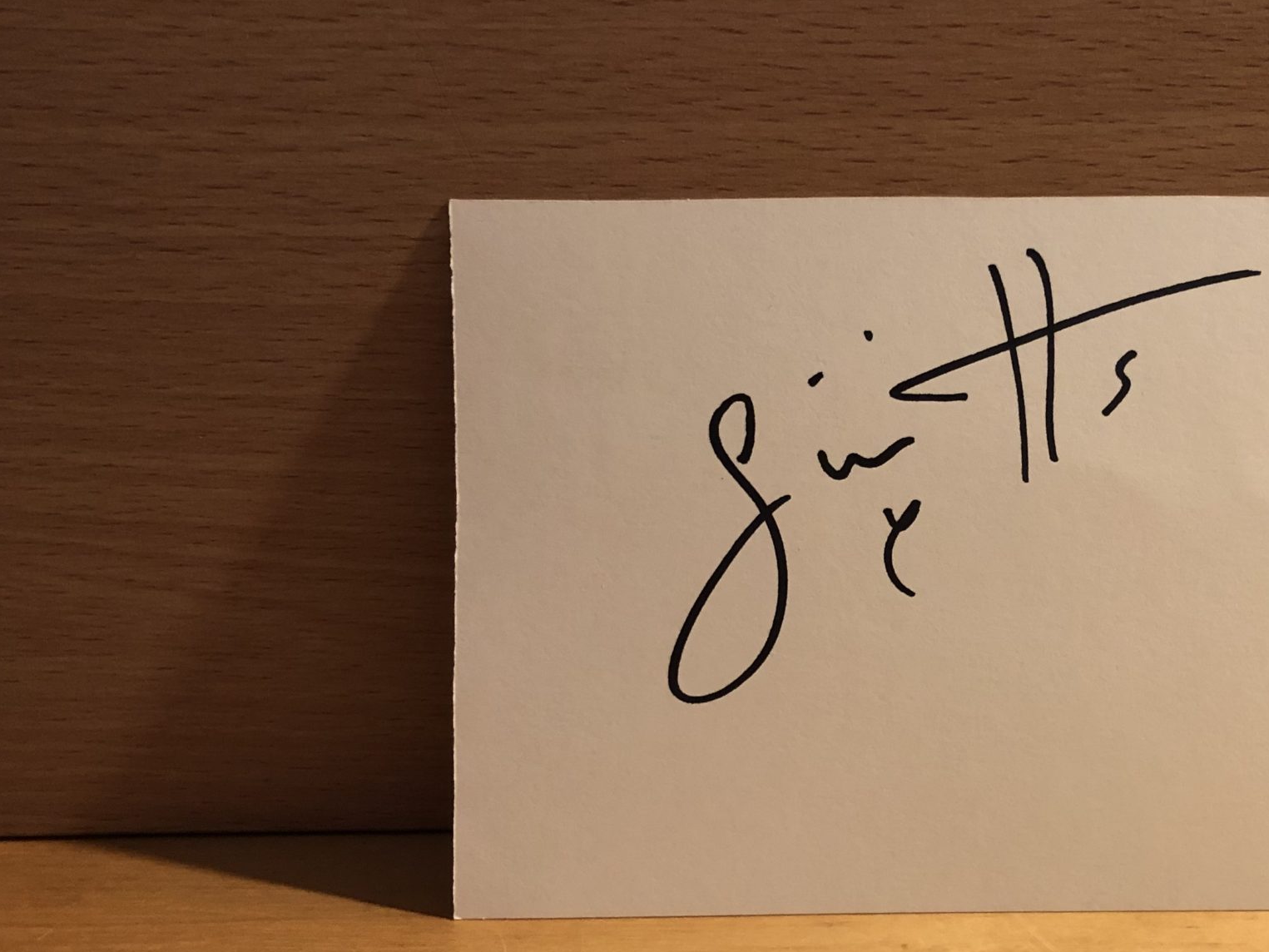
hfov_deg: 39.1
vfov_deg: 30.9
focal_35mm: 47
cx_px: 980
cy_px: 503
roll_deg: -2.3
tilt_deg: -20.2
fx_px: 1723
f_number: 1.8
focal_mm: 3.99
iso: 80
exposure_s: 1/17
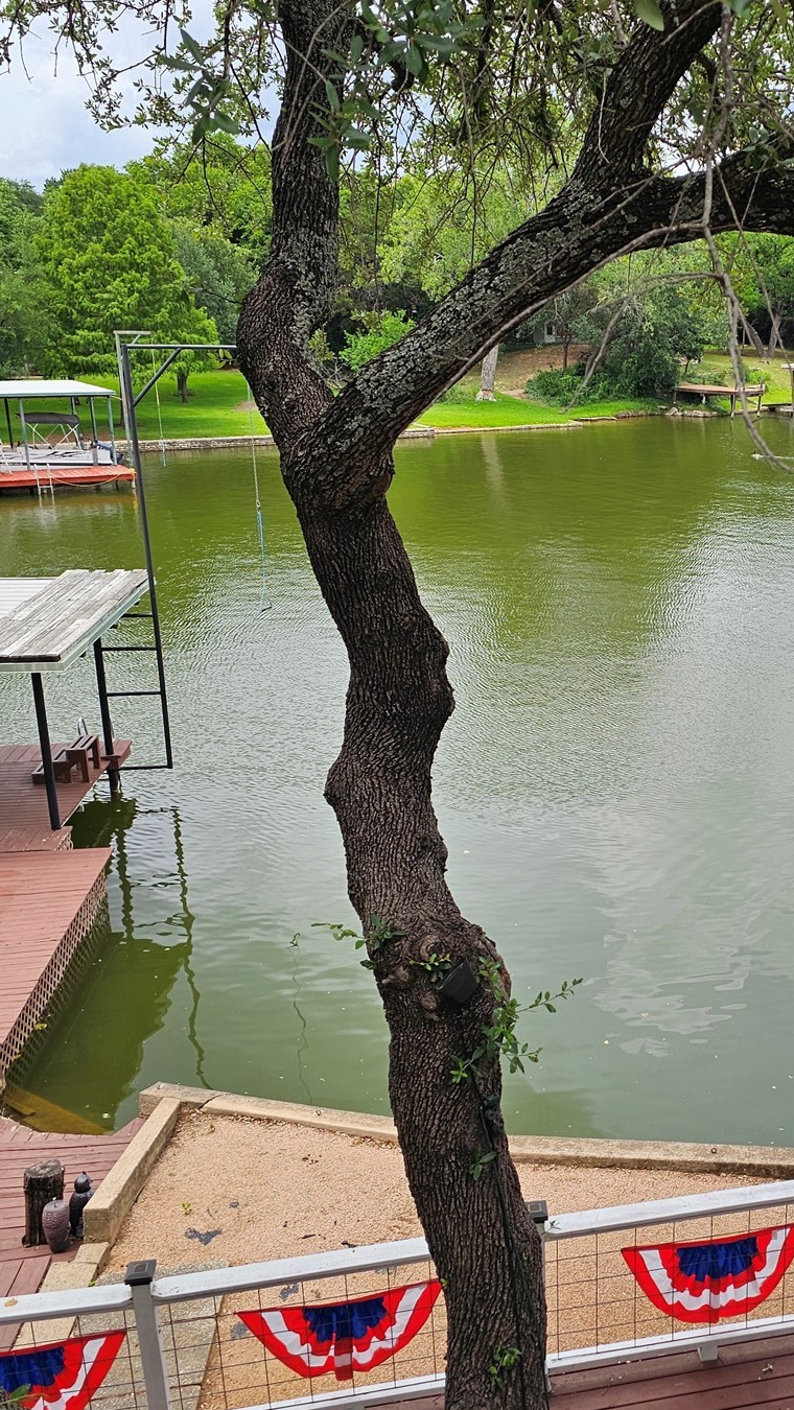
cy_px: 735
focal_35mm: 38
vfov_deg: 52.8
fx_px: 1421
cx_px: 687
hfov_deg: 30.1
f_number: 1.7
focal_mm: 6.3
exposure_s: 1/719
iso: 20
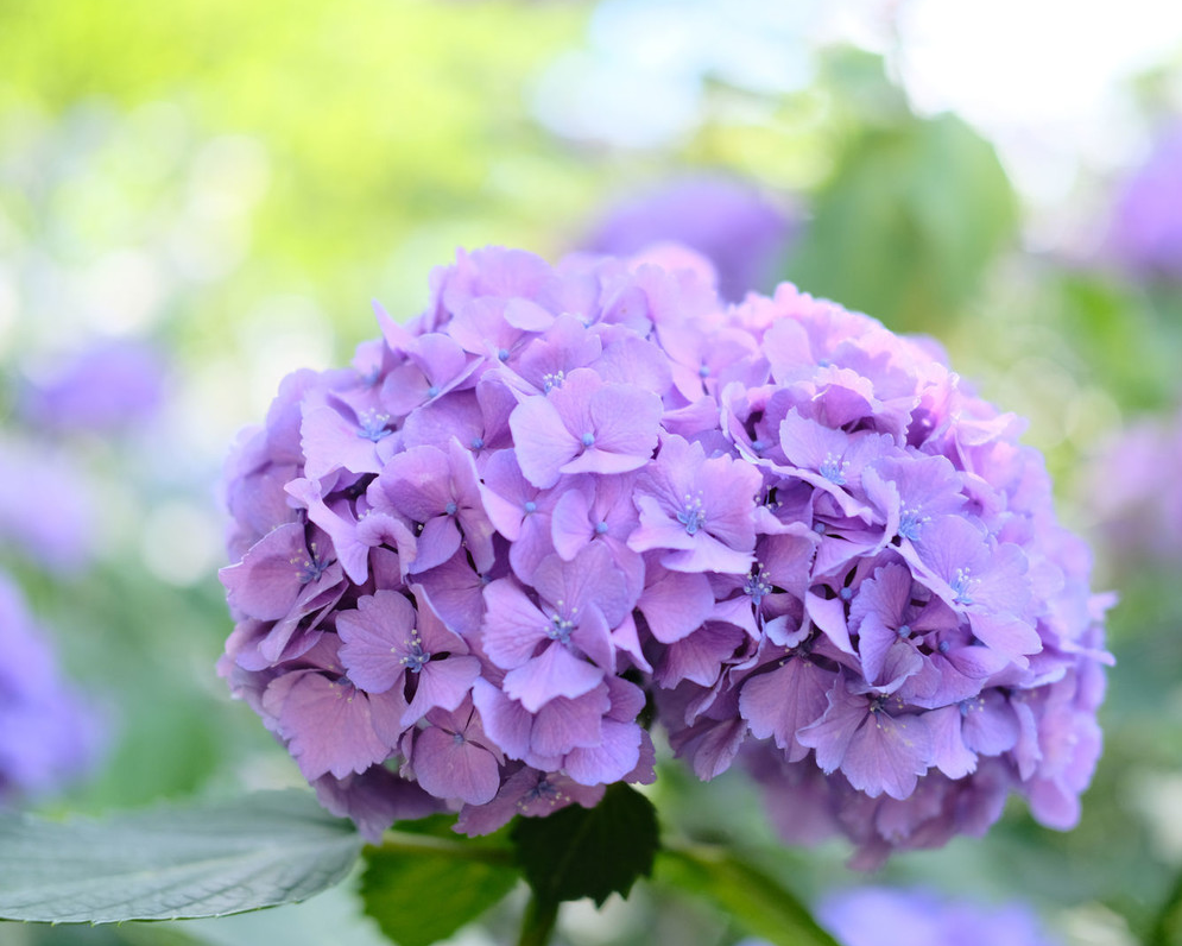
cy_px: 472
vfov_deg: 25.4
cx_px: 637
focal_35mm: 60
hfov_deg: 31.4
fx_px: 2099
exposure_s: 1/750
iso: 640
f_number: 2
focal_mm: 35
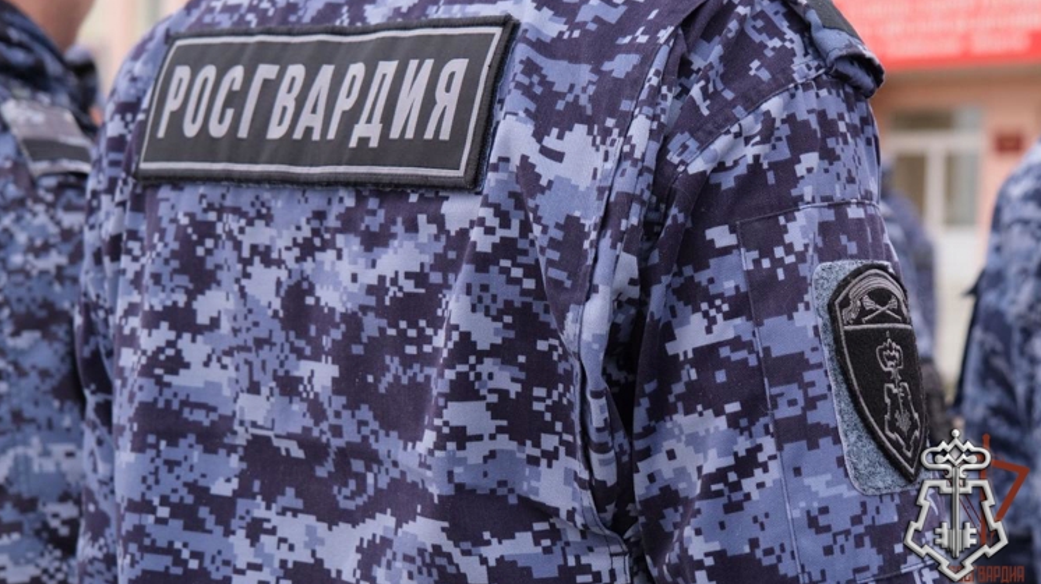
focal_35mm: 59
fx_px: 1628
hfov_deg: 35.5
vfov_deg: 20.3
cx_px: 520
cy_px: 245
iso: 320
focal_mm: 37.6
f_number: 4.5
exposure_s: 1/480
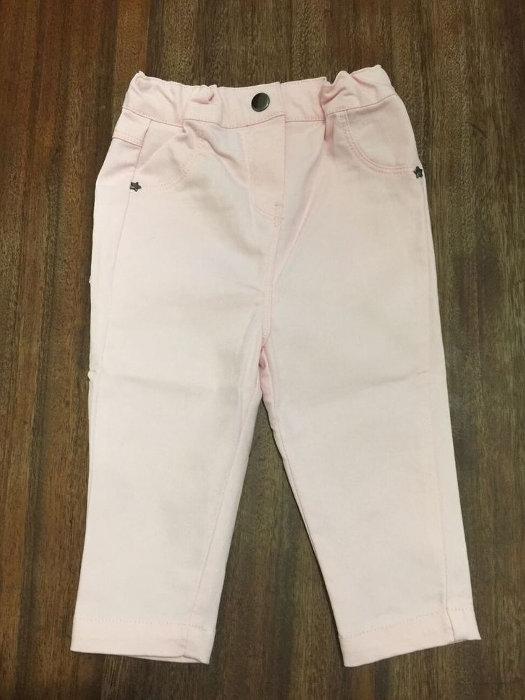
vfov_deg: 60.0
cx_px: 270
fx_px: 607
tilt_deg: -78.2
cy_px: 359
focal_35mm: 30
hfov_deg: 46.8
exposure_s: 1/17
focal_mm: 4.15
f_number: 2.2
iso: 125
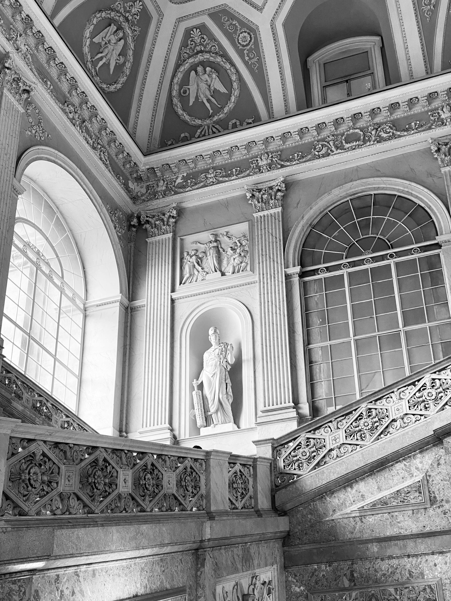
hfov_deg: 28.0
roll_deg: +0.1
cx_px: 226
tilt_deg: +32.7
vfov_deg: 36.8
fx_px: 903
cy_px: 300
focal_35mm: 52
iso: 100
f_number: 2
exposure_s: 1/50
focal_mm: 6
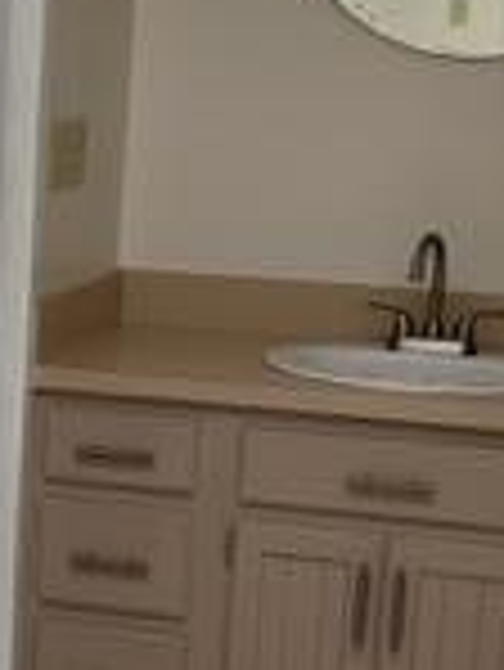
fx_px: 1997
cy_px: 508
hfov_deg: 14.0
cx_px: -99
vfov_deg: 18.9
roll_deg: -1.8
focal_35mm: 103
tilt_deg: -14.3
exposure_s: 1/273
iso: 80
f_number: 1.78
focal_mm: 6.86
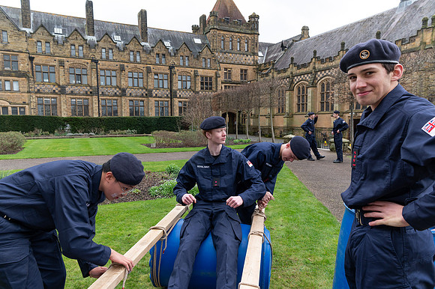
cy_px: 145
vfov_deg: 51.3
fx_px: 301
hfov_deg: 71.6
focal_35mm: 25
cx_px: 213
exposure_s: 1/250
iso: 500
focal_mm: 24
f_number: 7.1
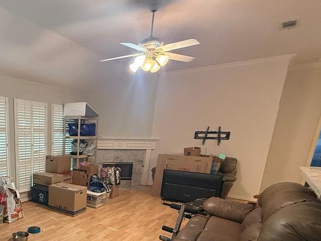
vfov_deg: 50.0
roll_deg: -1.6
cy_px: 193
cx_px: 51
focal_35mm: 26
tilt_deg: -13.6
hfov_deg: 60.2
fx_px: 241
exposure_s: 1/60
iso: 500
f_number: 2.2
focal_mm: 2.22
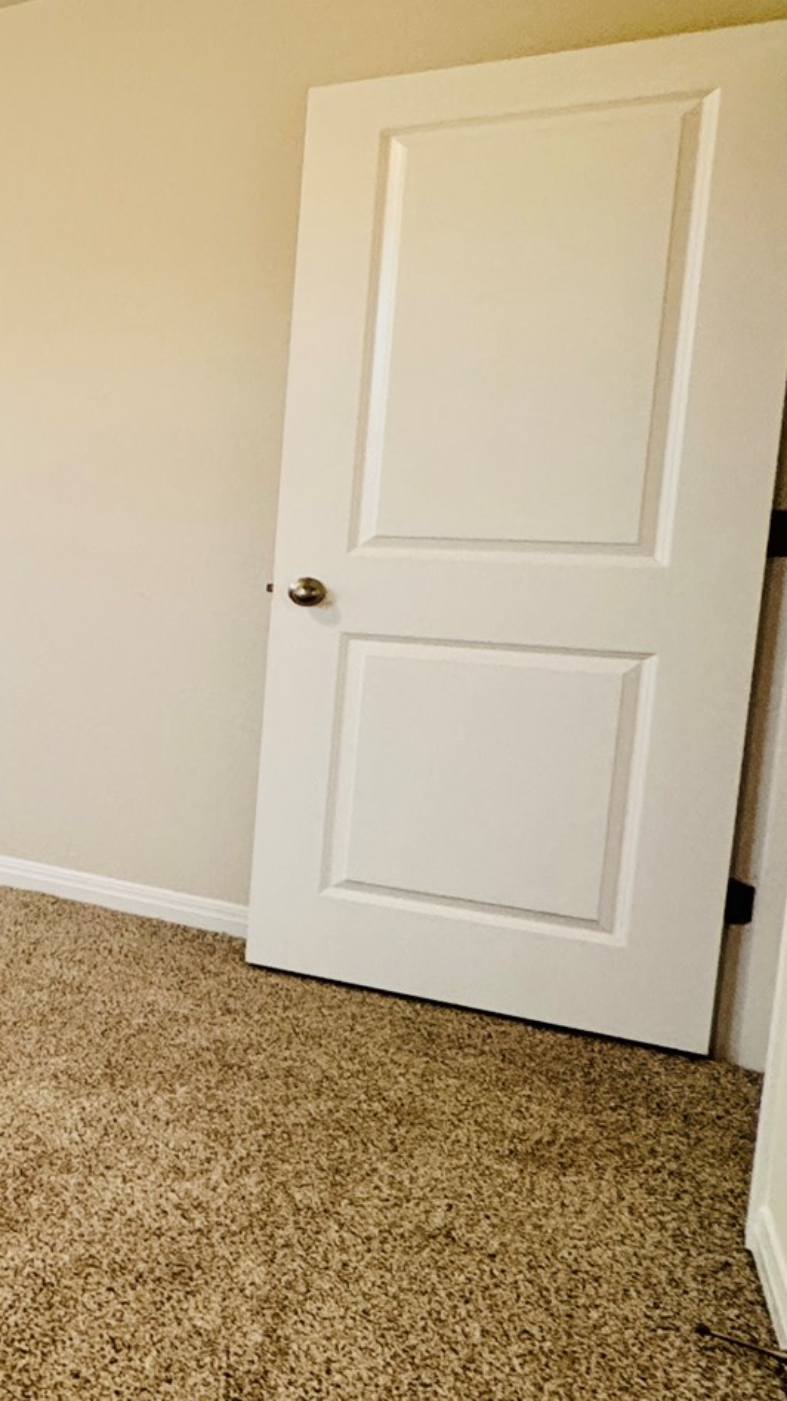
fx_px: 1225
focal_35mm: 33
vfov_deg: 59.1
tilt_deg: -6.2
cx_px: -645
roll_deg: +0.4
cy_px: 568
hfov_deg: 21.7
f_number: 2.2
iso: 250
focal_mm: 2.22
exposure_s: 1/60
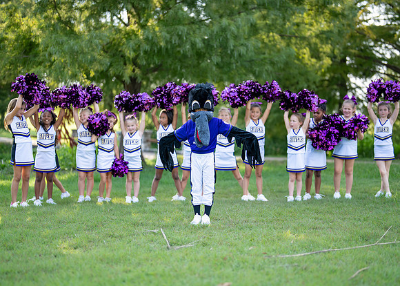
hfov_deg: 34.4
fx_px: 645
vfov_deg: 24.9
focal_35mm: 57
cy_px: 147
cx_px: 206
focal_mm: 50
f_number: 1.2
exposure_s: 1/1250
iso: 100
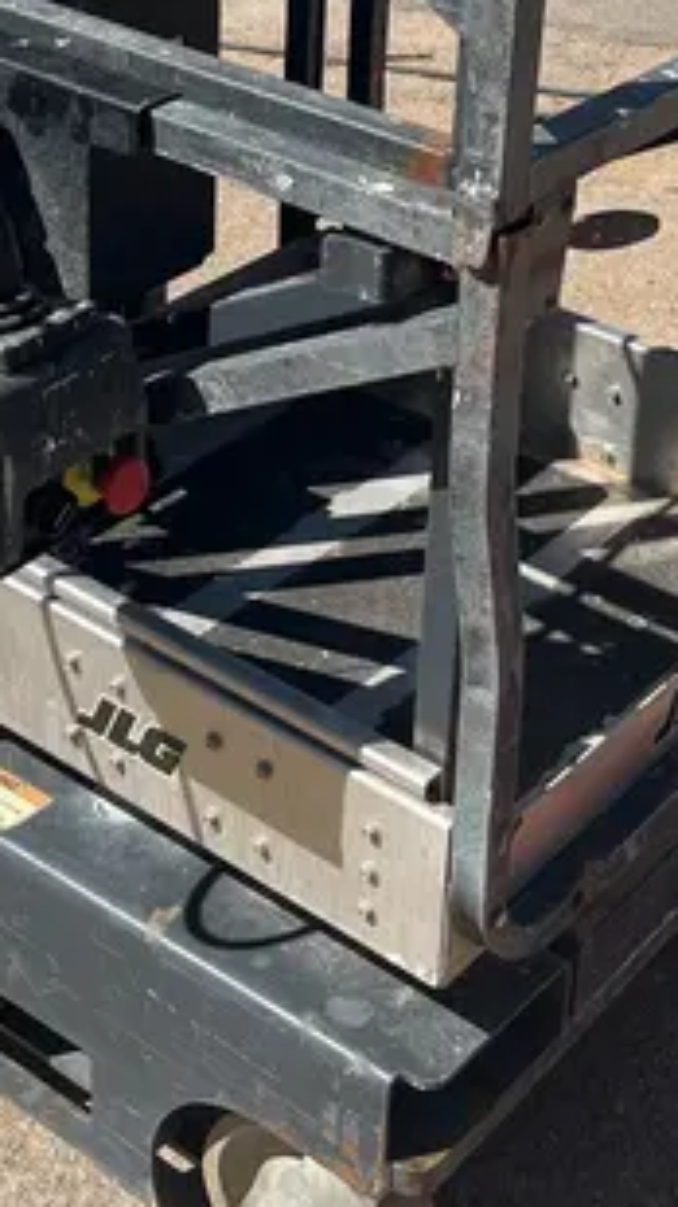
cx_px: 261
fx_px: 2145
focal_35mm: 67
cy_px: 123
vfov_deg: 30.1
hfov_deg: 17.9
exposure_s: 1/2899
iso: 50
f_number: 1.6
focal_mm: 5.1
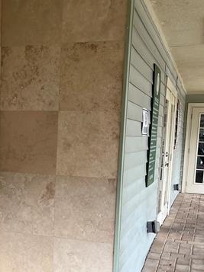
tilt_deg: -8.0
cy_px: 182
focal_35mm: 56
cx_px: 18
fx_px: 441
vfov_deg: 34.1
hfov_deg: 25.2
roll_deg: -1.8
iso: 50
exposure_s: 1/400
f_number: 1.6
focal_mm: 5.1
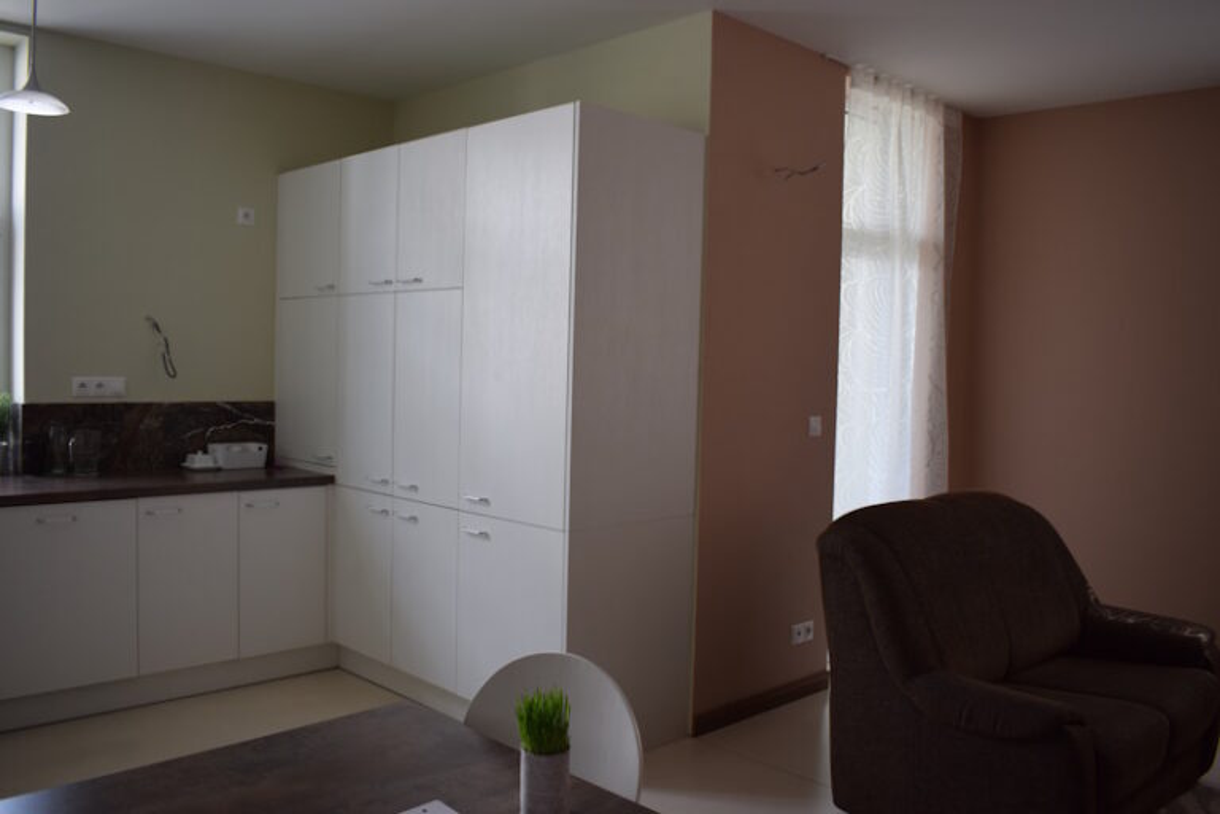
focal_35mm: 30
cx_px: 610
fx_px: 1017
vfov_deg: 43.6
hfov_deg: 61.9
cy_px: 407
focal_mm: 20
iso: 400
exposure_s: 1/80
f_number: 4.5
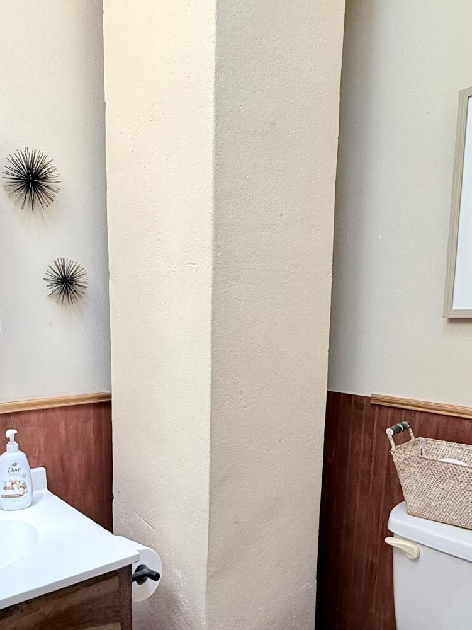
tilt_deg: -8.9
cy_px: 404
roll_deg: -1.0
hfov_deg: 49.0
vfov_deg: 62.3
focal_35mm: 28
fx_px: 509
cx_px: 162
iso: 80
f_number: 2.2
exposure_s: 1/120
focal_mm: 2.22
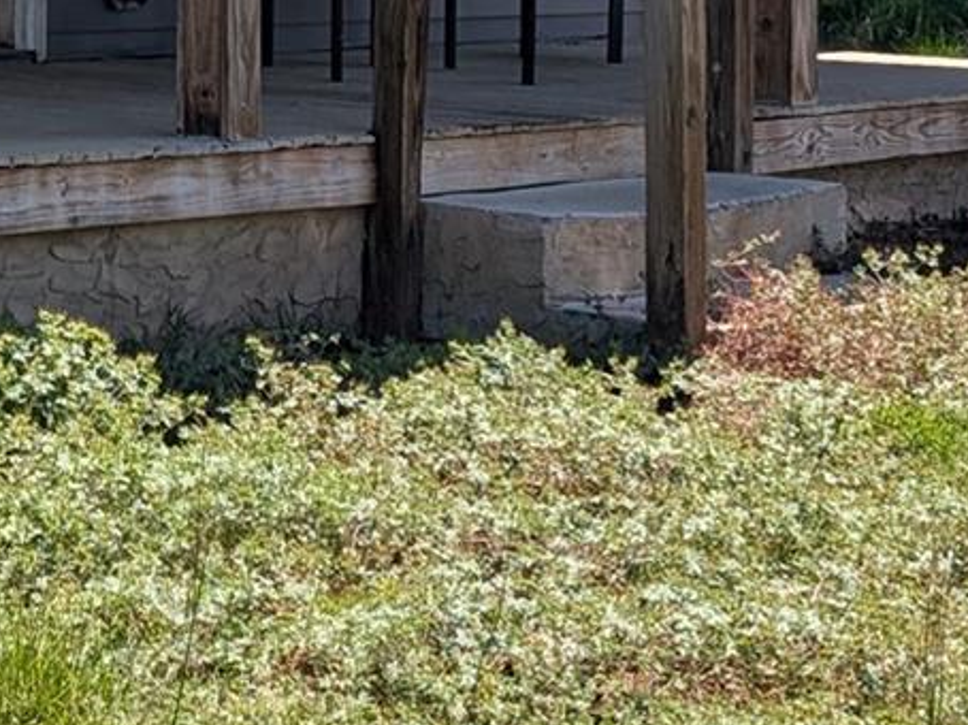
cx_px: -759
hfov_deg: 15.7
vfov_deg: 13.3
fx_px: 3019
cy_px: -139
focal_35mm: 108
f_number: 1.68
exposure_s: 1/638
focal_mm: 6.9
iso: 25
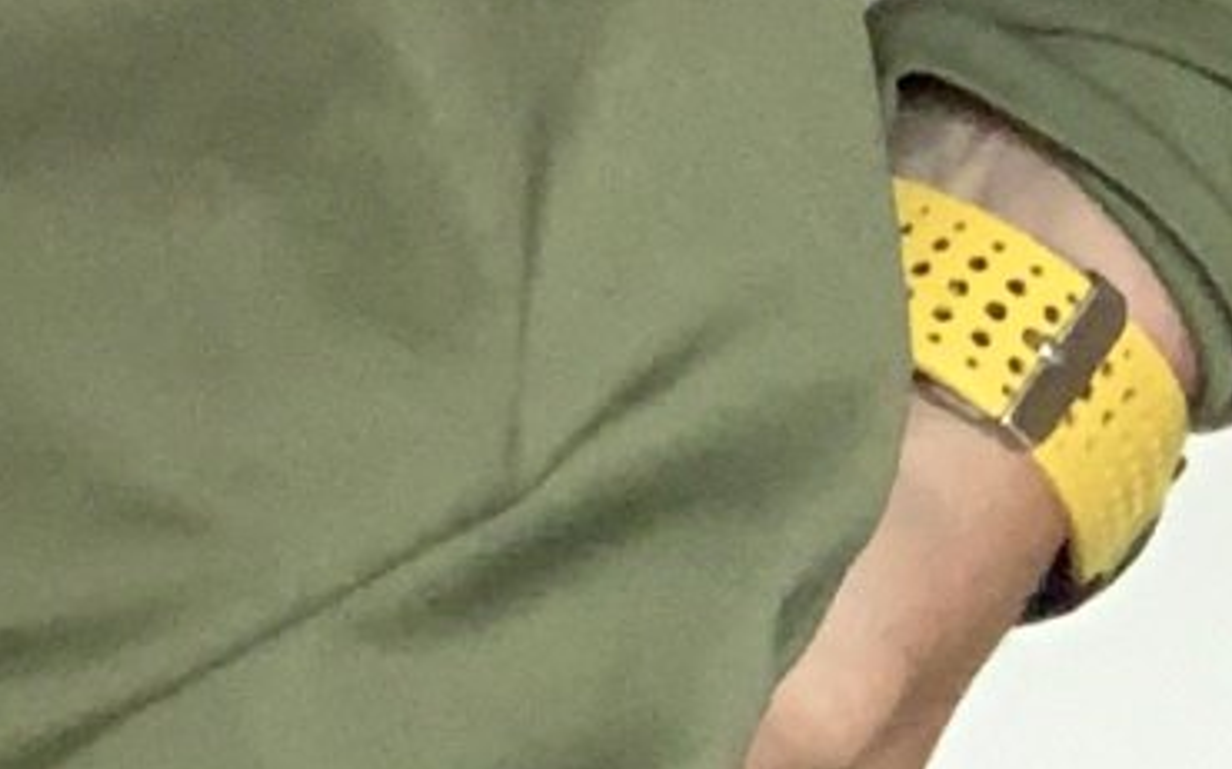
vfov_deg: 6.7
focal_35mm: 188
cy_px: -819
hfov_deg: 10.3
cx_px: -1265
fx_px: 6310
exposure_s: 1/60
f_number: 2.2
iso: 200
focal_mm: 2.87
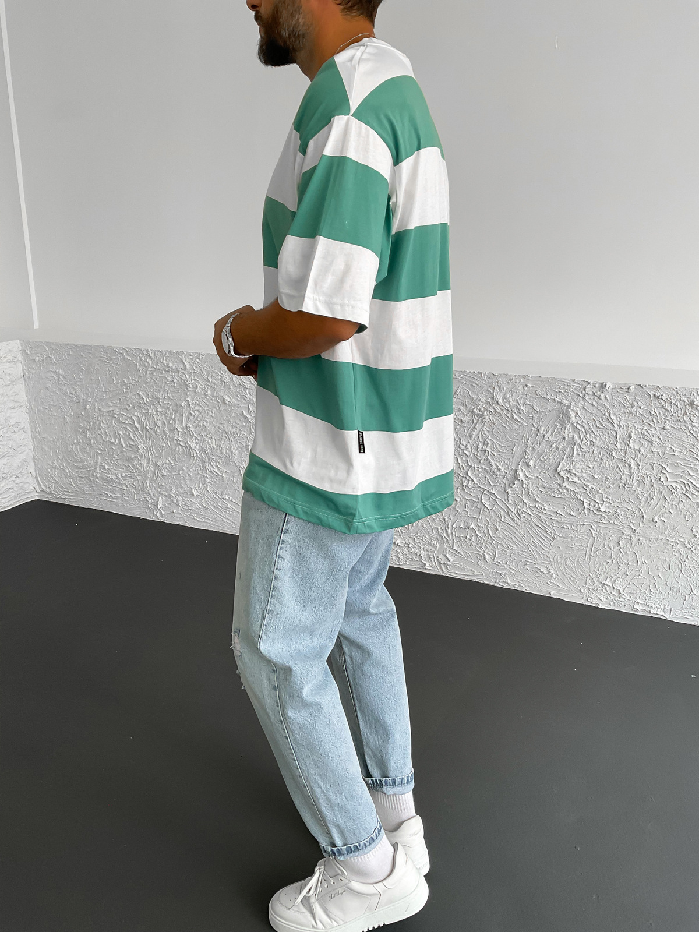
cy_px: 466
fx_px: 781
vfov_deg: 61.7
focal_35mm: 29
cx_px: 350
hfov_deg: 48.2
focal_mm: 3
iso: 40
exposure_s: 1/120
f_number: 1.8
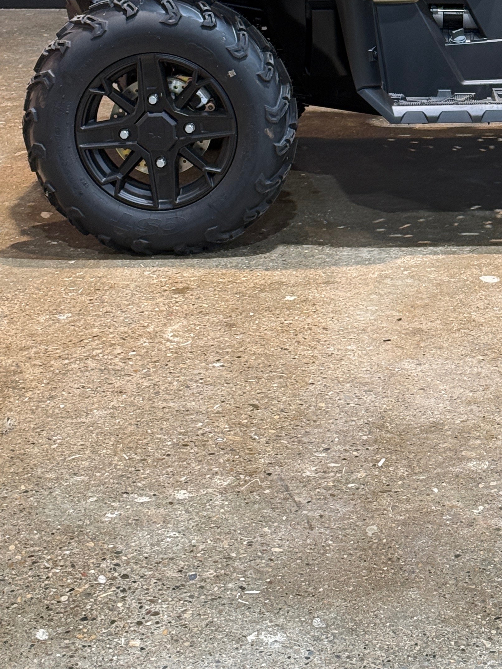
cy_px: 67
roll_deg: -1.1
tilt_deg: -10.2
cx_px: 441
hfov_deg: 16.2
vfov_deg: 21.3
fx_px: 1740
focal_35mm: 90
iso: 125
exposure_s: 1/60
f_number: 1.78
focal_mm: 6.76
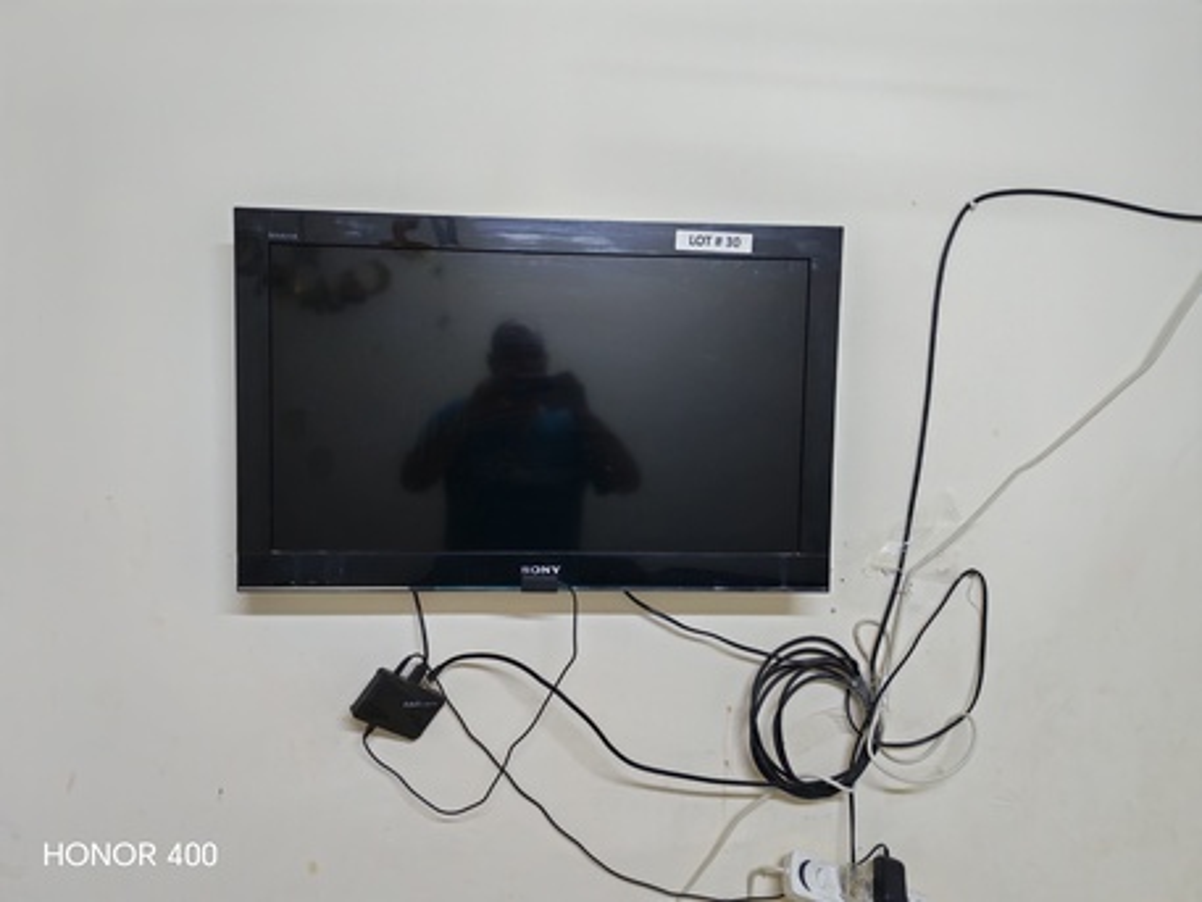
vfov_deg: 51.4
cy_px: 451
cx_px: 601
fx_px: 938
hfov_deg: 65.3
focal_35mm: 27
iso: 2500
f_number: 1.9
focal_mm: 6.12
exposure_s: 1/50
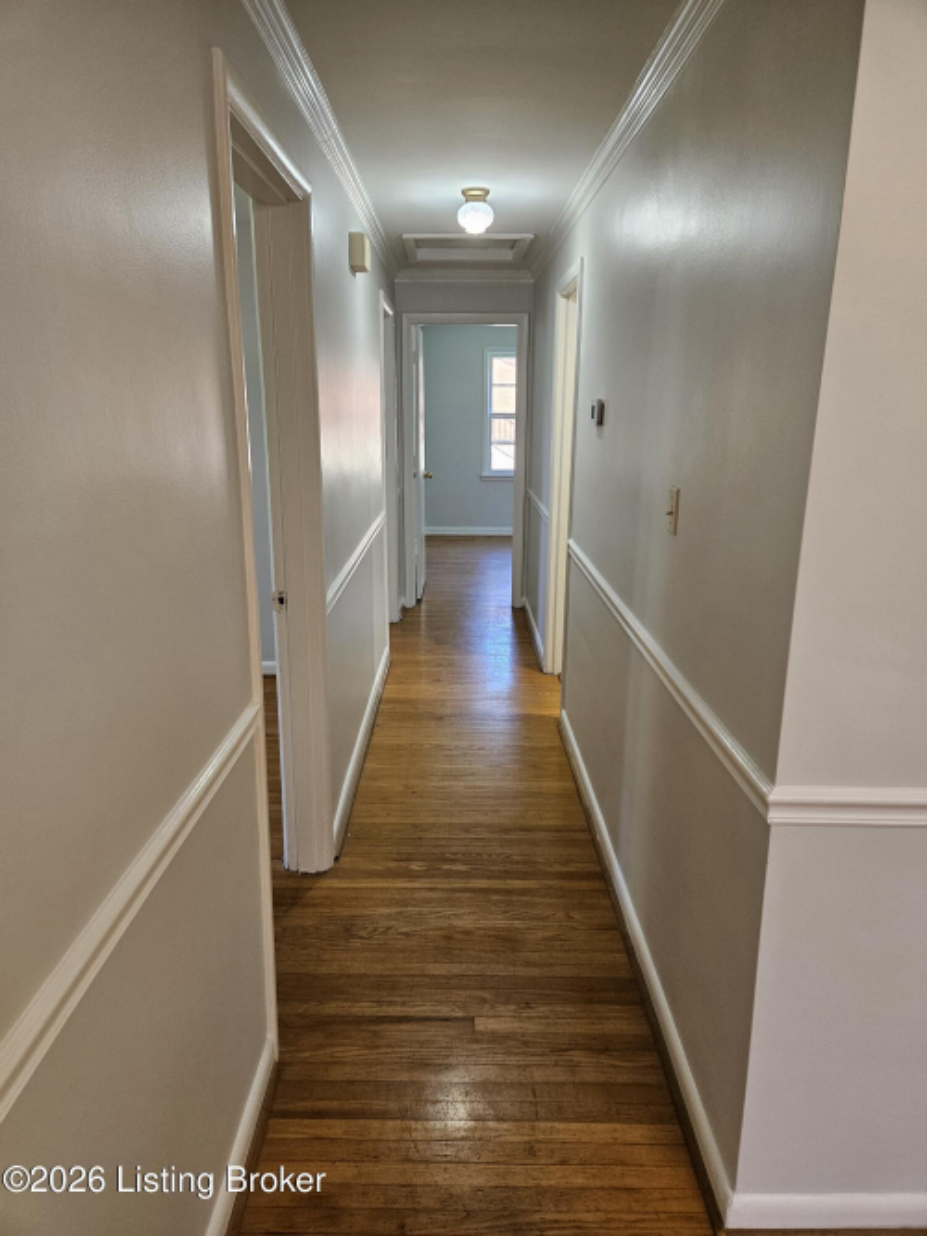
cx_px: 464
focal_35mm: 23
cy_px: 618
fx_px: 822
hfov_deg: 58.9
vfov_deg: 73.9
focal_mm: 5.4
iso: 200
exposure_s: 1/120
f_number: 1.8
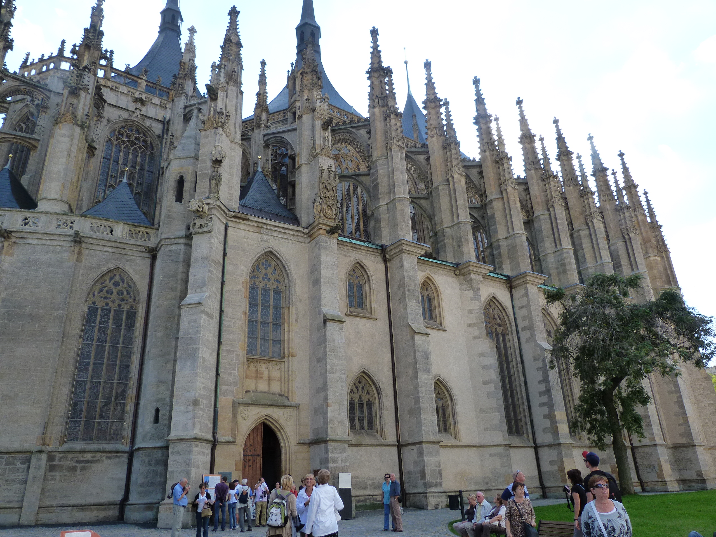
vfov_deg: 54.9
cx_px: 358
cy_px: 268
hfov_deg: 69.4
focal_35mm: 25
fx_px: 517
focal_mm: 4.5
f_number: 4.5
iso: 125
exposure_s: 1/200
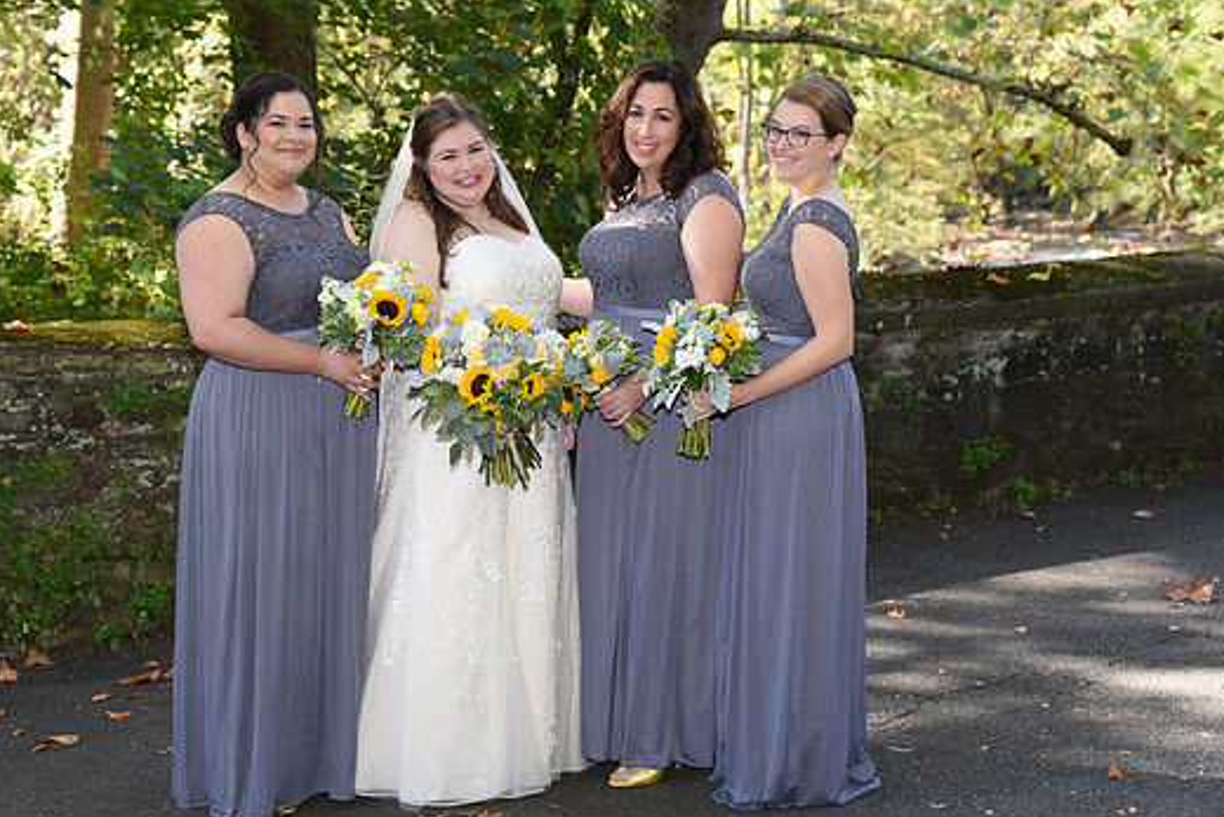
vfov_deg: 23.4
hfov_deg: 34.4
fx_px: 1972
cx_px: 548
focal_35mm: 58
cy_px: 416
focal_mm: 52
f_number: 5
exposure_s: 1/200
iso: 640
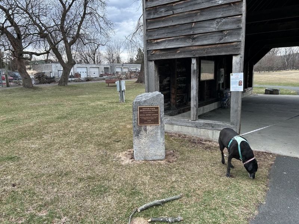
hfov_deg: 67.3
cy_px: 112
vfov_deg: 53.1
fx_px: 225
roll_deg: -0.3
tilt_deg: -8.4
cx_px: 150
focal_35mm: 26
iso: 40
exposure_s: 1/200
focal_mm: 5.7
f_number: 1.5
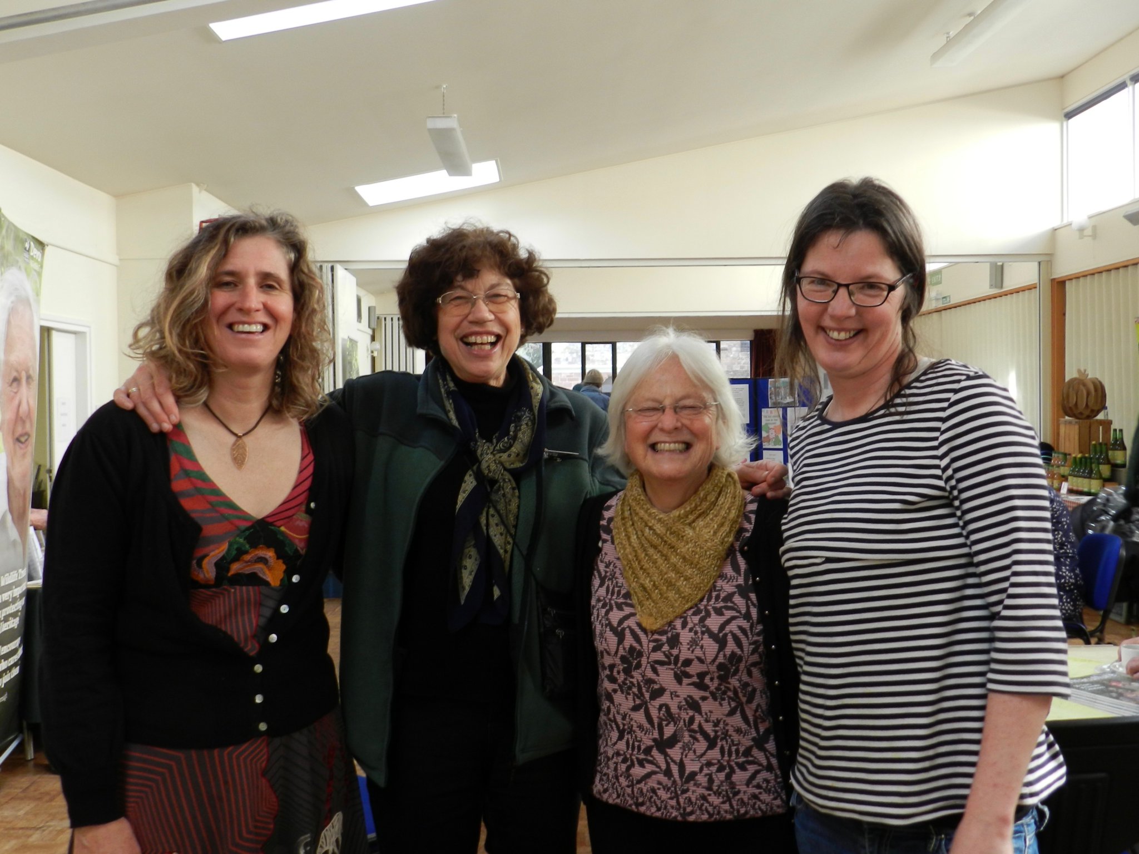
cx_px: 570
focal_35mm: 32
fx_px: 1053
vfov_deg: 44.1
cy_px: 427
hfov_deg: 56.8
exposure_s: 1/40
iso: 160
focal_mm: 5.6
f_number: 3.7
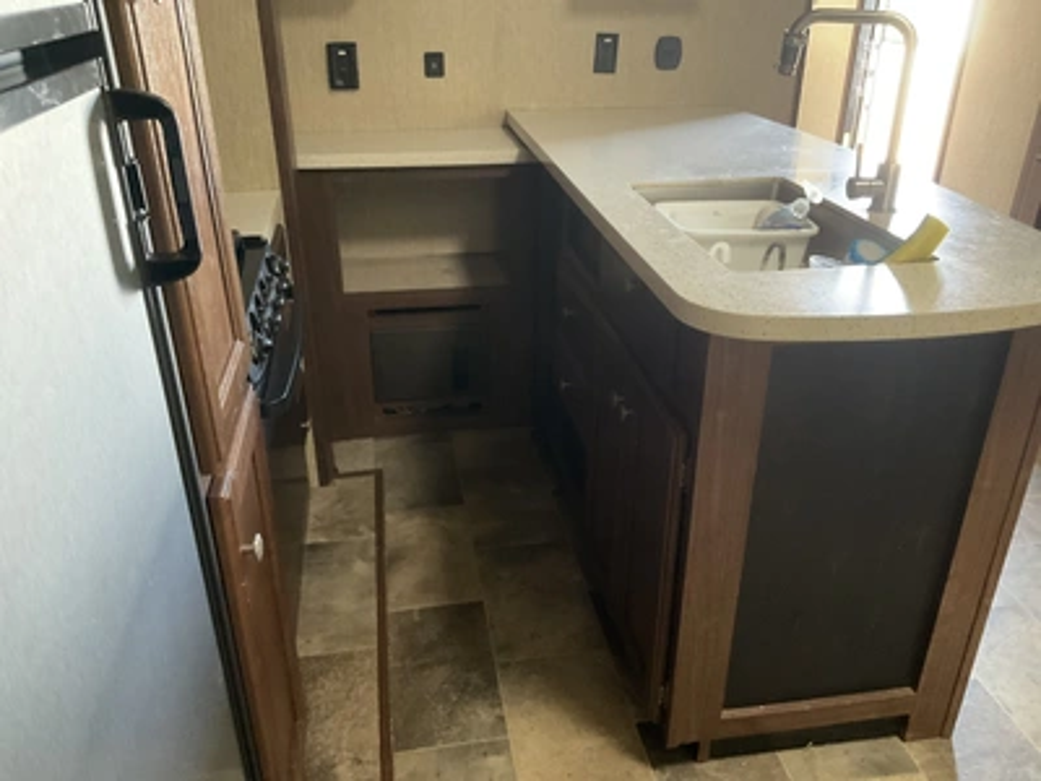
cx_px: 520
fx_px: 872
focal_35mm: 29
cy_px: 390
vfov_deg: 48.2
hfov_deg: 61.7
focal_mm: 3
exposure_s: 1/38
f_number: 1.8
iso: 320
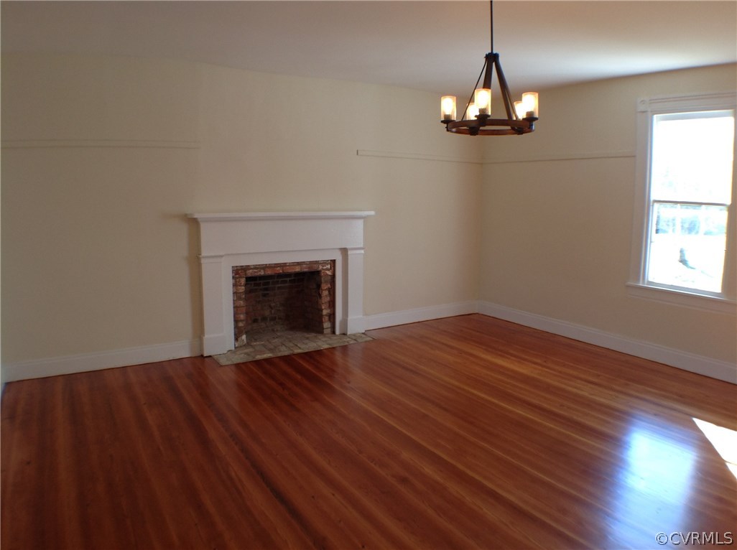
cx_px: 368
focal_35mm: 35
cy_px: 275
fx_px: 744
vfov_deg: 40.6
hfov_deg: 52.7
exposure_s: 1/60
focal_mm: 4.28
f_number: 2.4
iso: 50
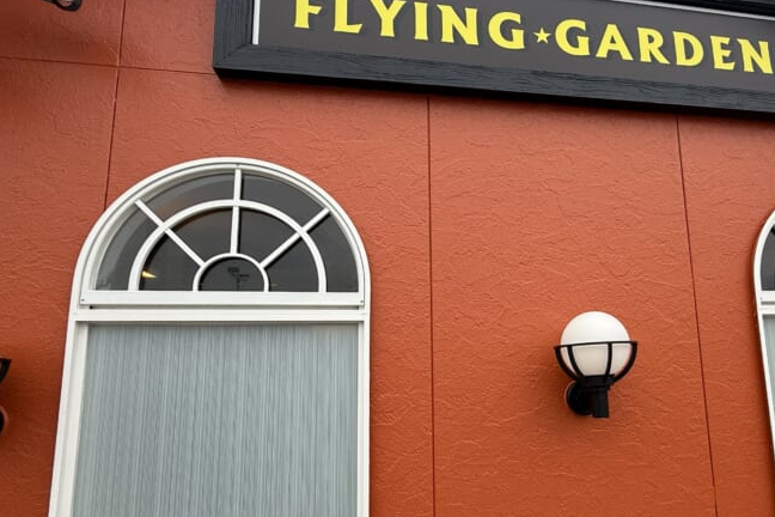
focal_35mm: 23
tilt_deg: +8.5
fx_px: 495
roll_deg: +1.9
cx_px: 500
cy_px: 302
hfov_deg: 74.3
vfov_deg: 54.8
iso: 50
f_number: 2.2
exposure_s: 1/398
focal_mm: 2.22
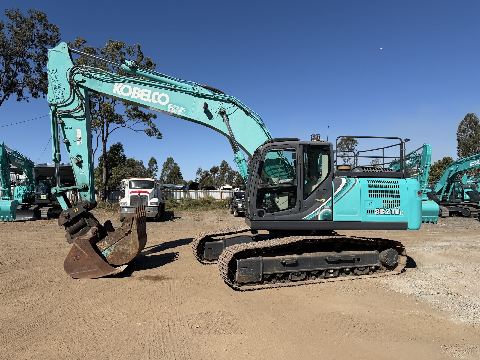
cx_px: 240
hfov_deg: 71.6
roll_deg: +0.5
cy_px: 180
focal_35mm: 24
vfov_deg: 56.8
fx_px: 333
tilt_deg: +1.8
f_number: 1.78
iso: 80
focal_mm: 6.76
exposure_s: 1/5714
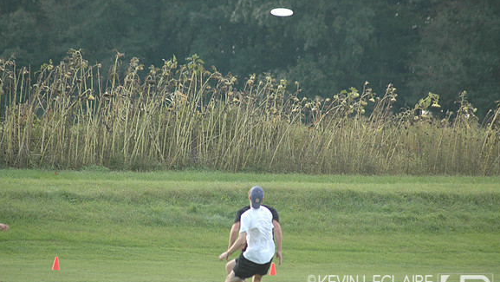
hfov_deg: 6.2
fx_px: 4602
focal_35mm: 347
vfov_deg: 3.5
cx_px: 250
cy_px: 150
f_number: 5.6
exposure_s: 1/400
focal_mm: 220
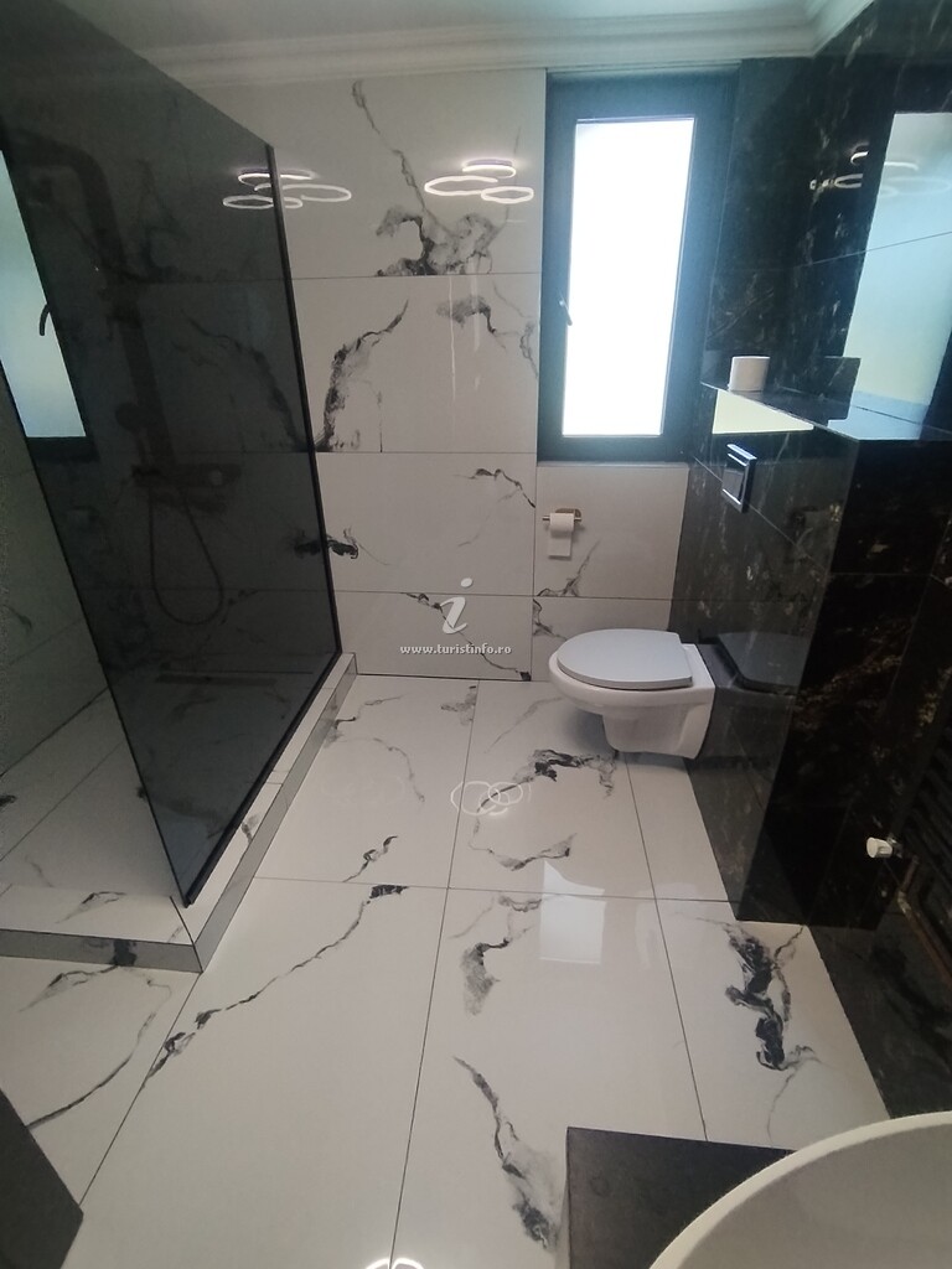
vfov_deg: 91.0
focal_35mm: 17
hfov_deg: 74.7
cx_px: 476
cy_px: 634
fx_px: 623
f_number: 2.2
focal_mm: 1.42
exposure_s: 1/100
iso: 107
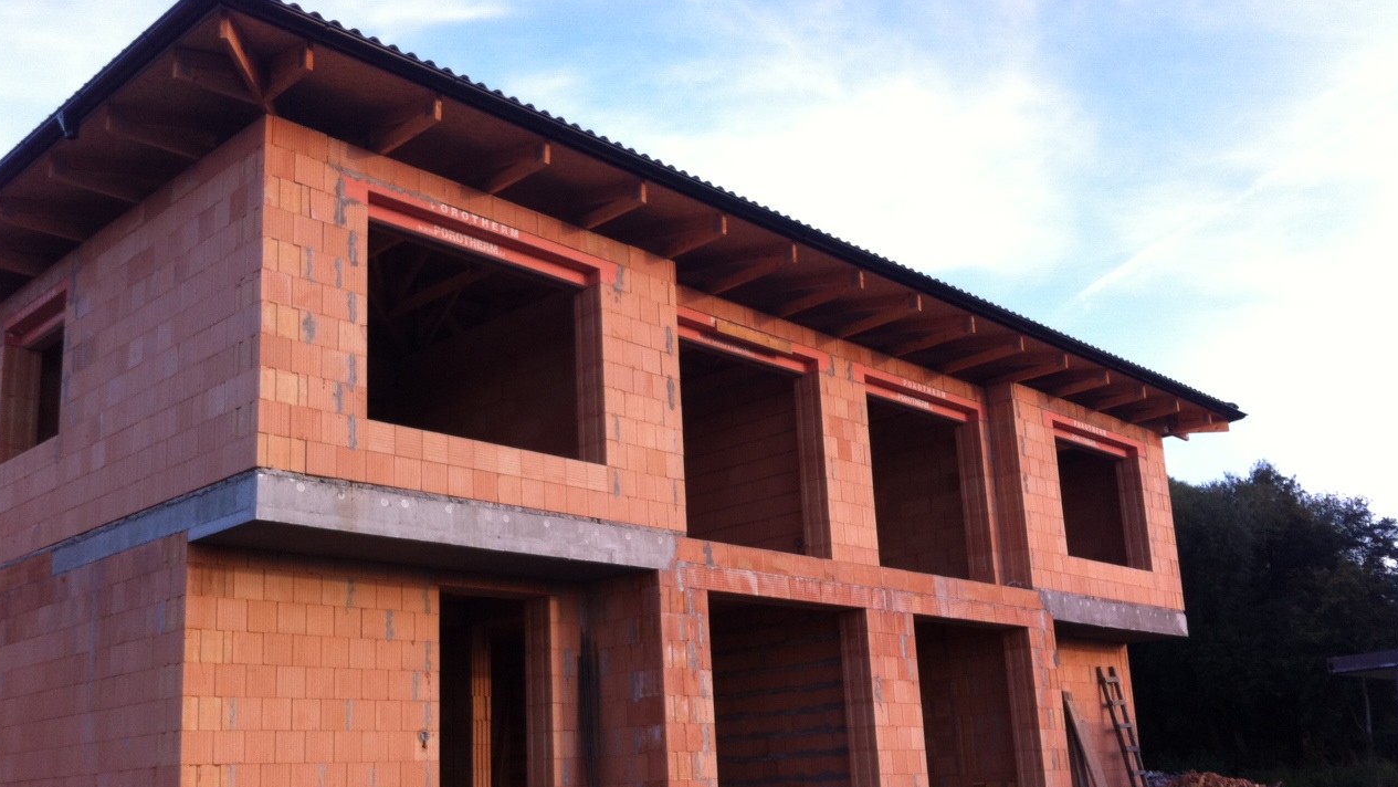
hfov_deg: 51.6
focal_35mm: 39
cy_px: 472
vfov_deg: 30.4
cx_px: 704
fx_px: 1446
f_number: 2.8
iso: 80
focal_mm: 3.85
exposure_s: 1/167
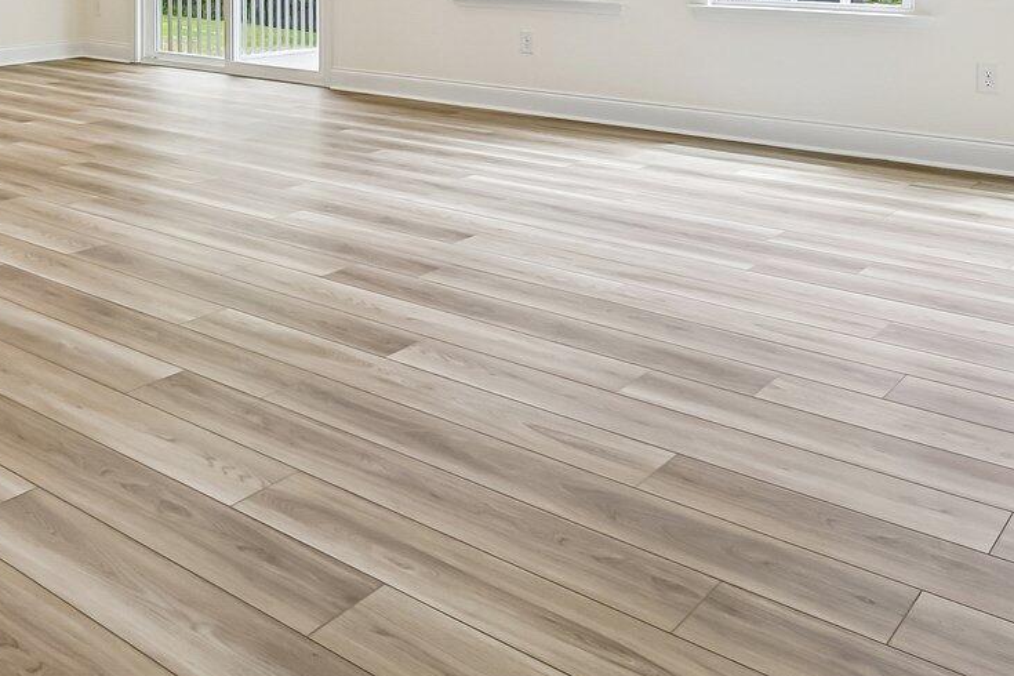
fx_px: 1098
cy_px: -83
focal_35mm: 39
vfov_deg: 30.3
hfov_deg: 48.2
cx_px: 288
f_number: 8
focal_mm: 14
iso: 100
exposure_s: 1/20
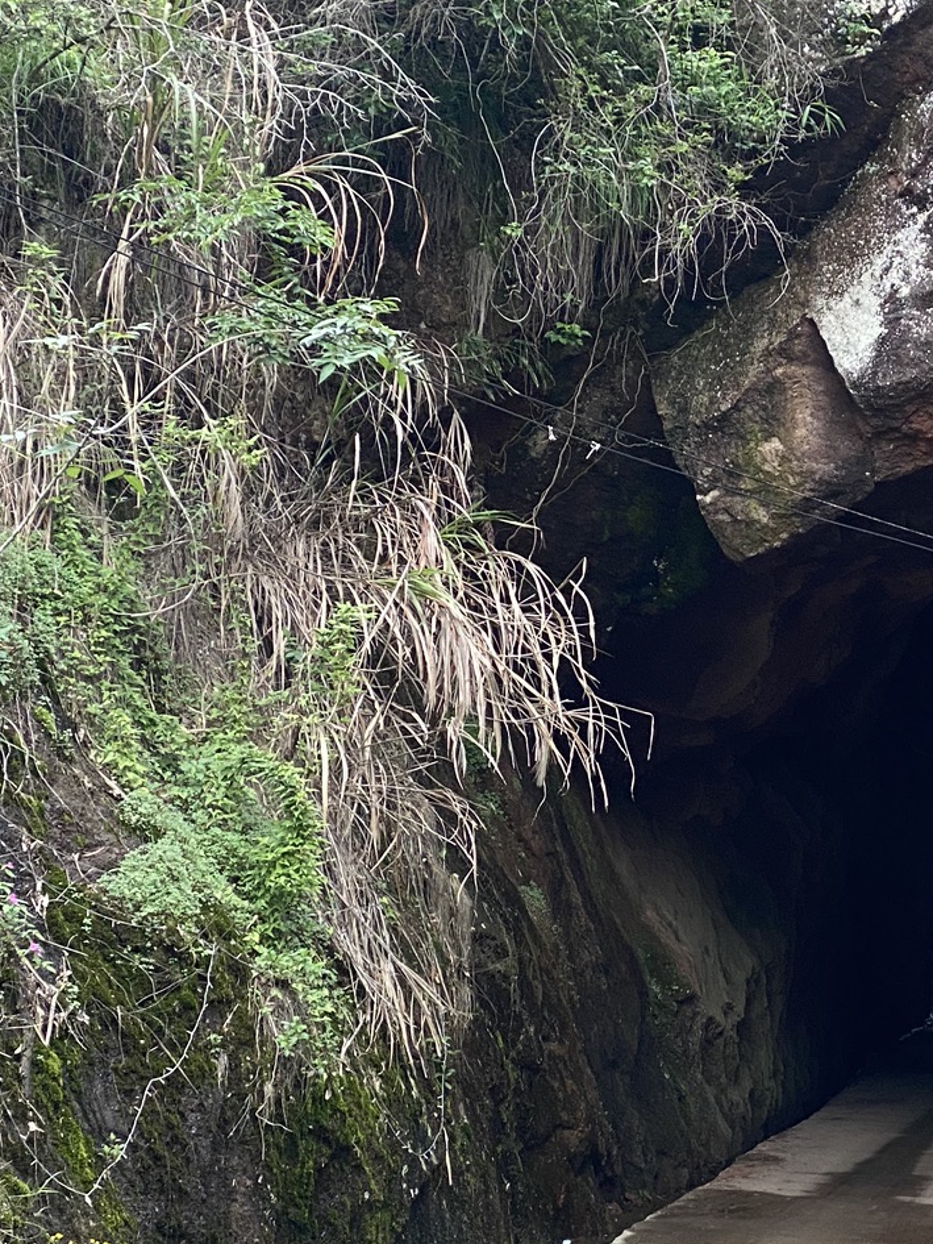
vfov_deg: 17.9
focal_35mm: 110
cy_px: 653
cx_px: 858
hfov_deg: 13.3
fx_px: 3952
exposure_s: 1/122
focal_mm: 6
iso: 25
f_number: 2
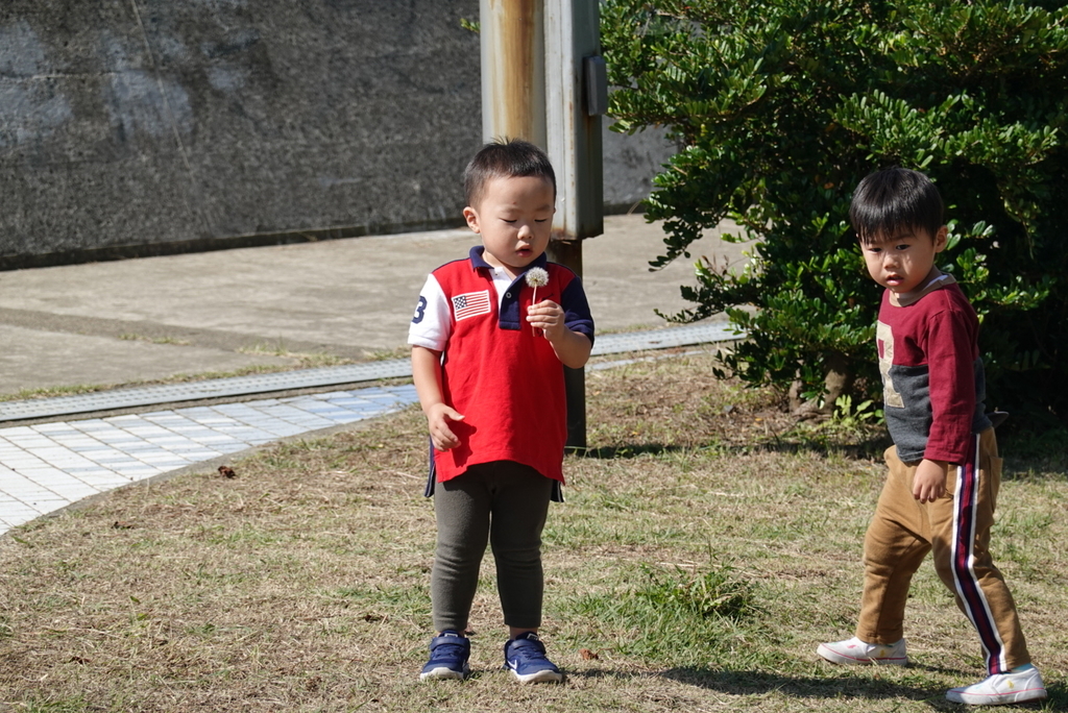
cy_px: 356
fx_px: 5936
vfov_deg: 6.9
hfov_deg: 10.3
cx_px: 534
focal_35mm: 200
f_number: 5
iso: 125
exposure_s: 1/640
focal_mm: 72
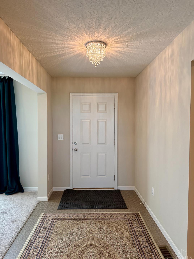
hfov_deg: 54.9
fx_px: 187
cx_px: 93
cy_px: 129
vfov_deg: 69.4
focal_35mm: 25
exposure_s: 1/137
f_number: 1.78
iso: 200
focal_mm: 6.76
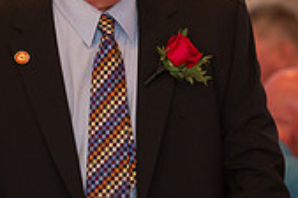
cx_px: 85
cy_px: 78
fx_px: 4123
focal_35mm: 499
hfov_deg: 4.1
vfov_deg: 2.7
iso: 1600
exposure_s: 1/125
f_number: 3.2
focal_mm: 145
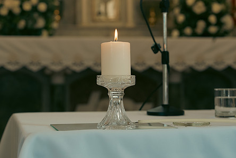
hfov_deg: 22.4
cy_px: 69
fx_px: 597
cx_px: 116
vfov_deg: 15.0
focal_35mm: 91
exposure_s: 1/250
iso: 1250
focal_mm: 70
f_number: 3.5
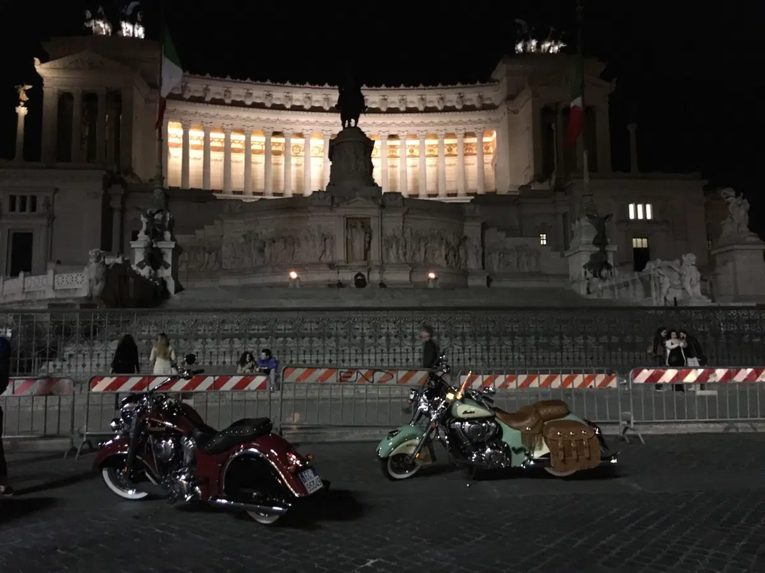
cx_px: 382
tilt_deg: +5.0
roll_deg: +1.0
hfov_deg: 61.7
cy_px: 286
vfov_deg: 48.2
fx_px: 641
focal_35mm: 29
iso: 640
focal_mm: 4.15
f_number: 2.2
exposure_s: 1/17
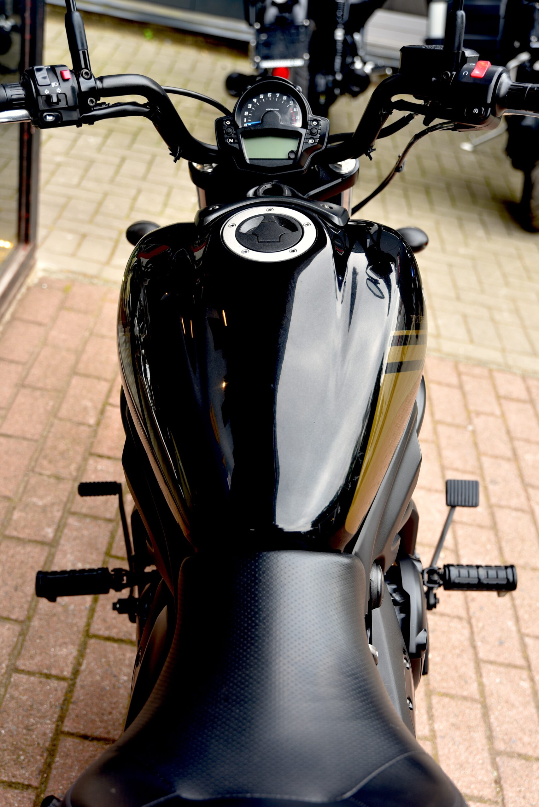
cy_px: 404
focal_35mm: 46
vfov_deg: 42.7
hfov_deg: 29.3
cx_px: 270
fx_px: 1032
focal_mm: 46
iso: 100
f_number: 4
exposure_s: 1/60
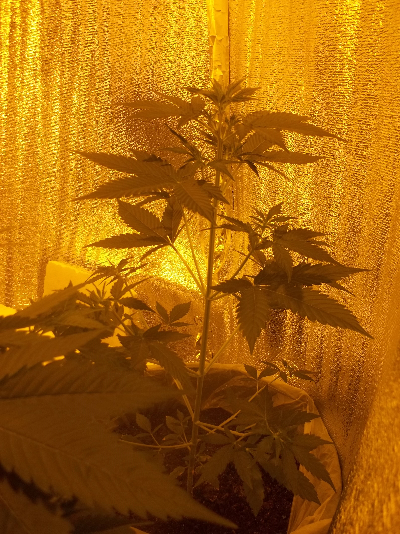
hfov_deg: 44.2
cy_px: 267
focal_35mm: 32
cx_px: 200
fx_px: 493
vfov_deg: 56.8
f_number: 2.9
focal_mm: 5.7
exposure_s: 1/320
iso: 64
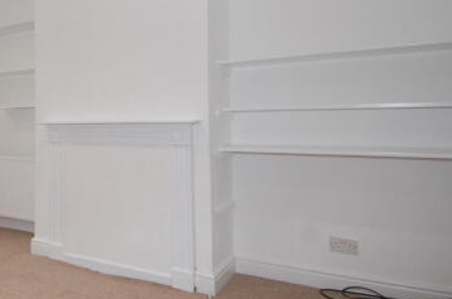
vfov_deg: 39.5
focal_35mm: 33
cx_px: 58
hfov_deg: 51.6
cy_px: 113
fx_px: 413
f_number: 4.5
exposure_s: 1/80
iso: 400
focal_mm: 12
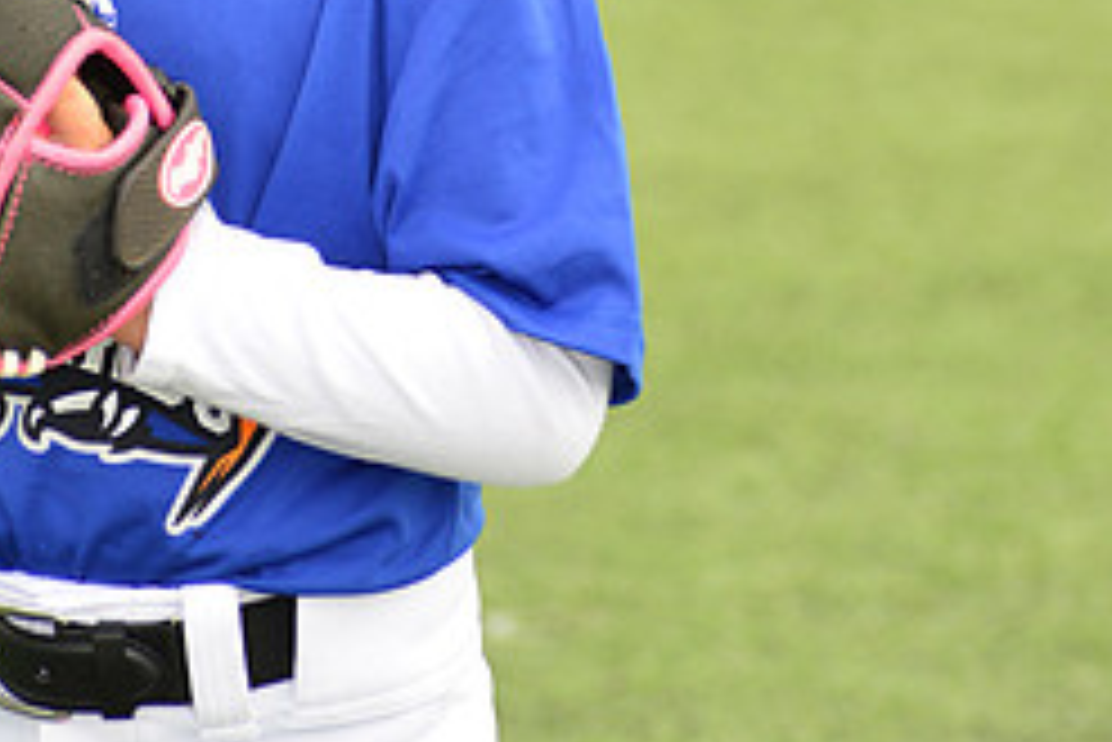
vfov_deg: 2.9
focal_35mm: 470
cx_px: 308
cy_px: -310
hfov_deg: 4.4
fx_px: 14526
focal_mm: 200
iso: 250
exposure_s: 1/200
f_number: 8
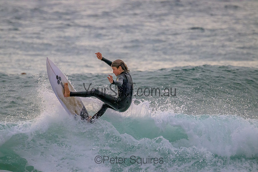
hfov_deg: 2.6
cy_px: 86
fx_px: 5734
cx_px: 129
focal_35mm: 800
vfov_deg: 1.7
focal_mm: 800
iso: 8000
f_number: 11
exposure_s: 1/2000
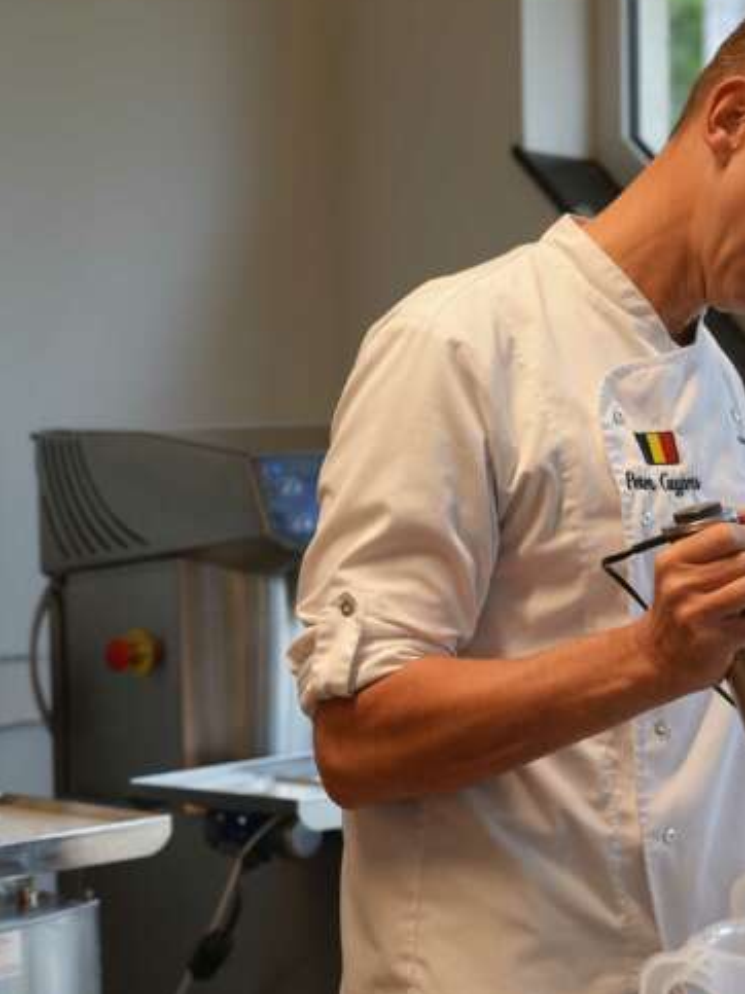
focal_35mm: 104
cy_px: 497
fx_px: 2986
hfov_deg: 14.2
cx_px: 523
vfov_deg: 18.9
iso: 400
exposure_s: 1/160
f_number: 4
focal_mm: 68
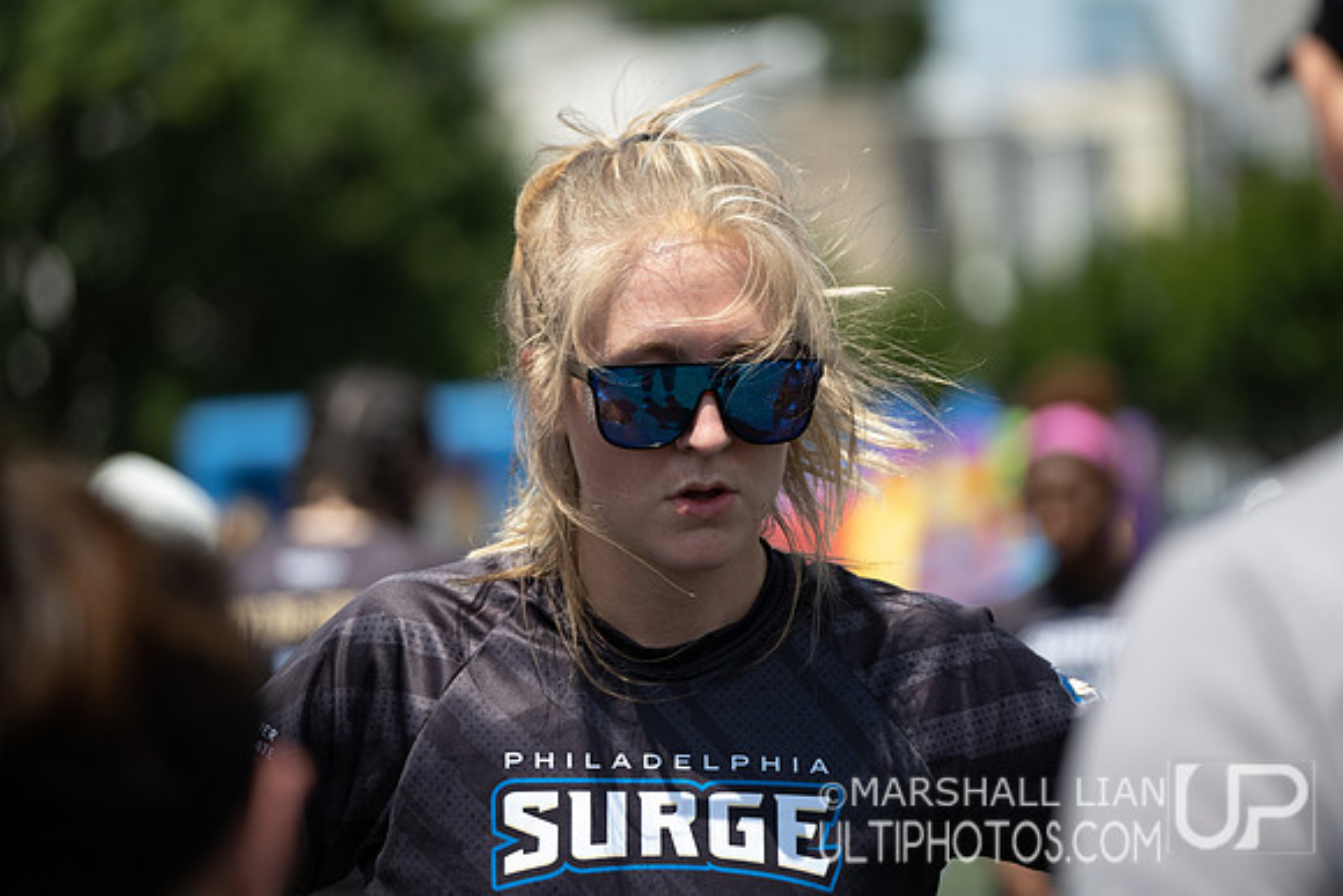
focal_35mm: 216
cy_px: 435
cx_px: 652
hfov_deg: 9.5
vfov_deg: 6.4
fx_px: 8062
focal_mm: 140
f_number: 2.8
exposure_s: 1/1250
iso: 100
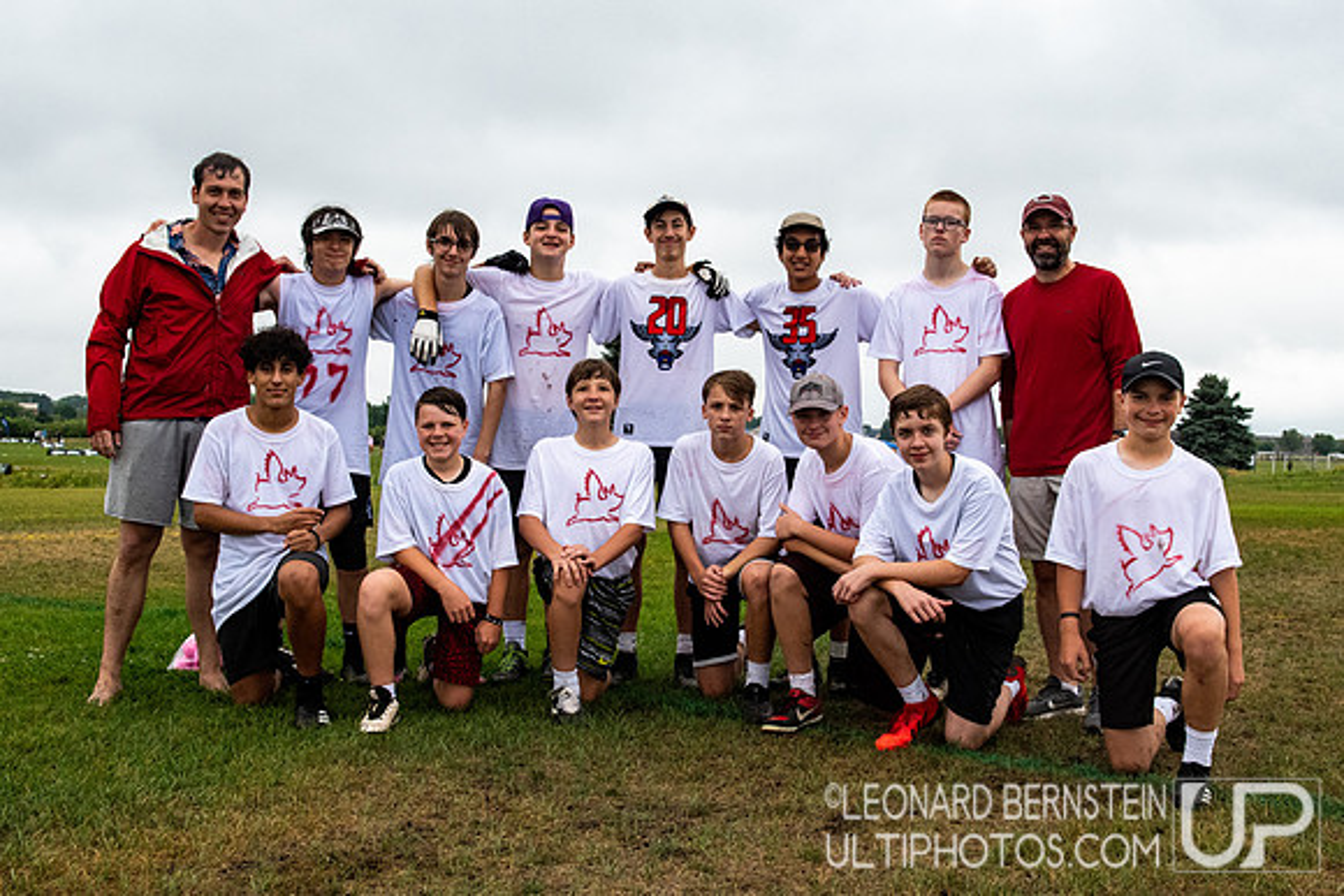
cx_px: 658
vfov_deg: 31.1
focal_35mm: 43
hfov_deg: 45.3
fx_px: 1609
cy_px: 449
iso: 1600
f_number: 6.3
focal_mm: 26
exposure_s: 1/640
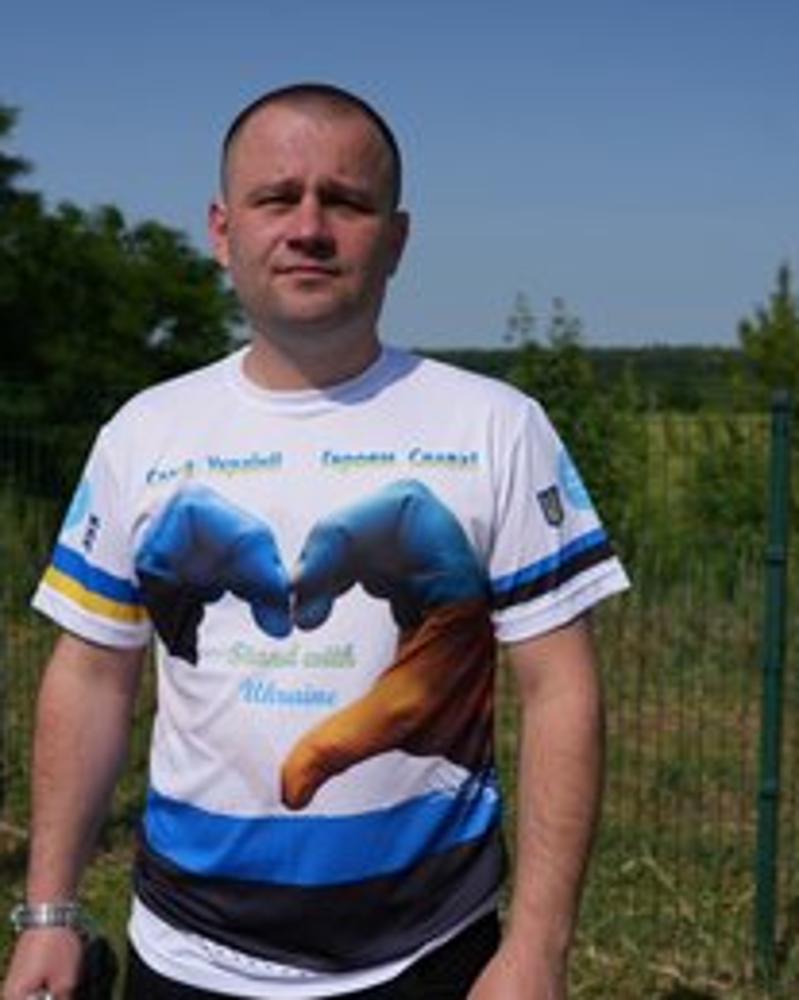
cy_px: 504
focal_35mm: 42
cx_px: 394
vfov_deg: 43.8
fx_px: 1242
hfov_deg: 35.7
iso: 100
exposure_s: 1/3200
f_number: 4
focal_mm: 29
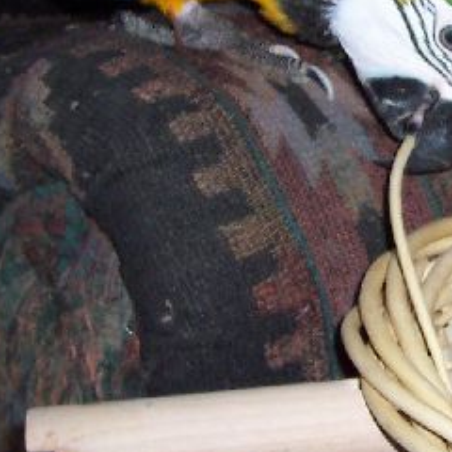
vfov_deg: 16.0
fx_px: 1610
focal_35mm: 109
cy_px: 171
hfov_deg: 15.5
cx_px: 518
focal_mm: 5.6
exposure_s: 1/60
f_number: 2.8
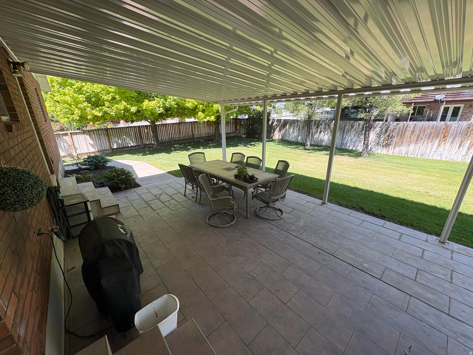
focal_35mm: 14
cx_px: 236
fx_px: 191
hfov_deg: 102.1
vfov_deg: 85.7
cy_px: 178
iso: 64
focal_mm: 2.22
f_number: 2.2
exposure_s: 1/291
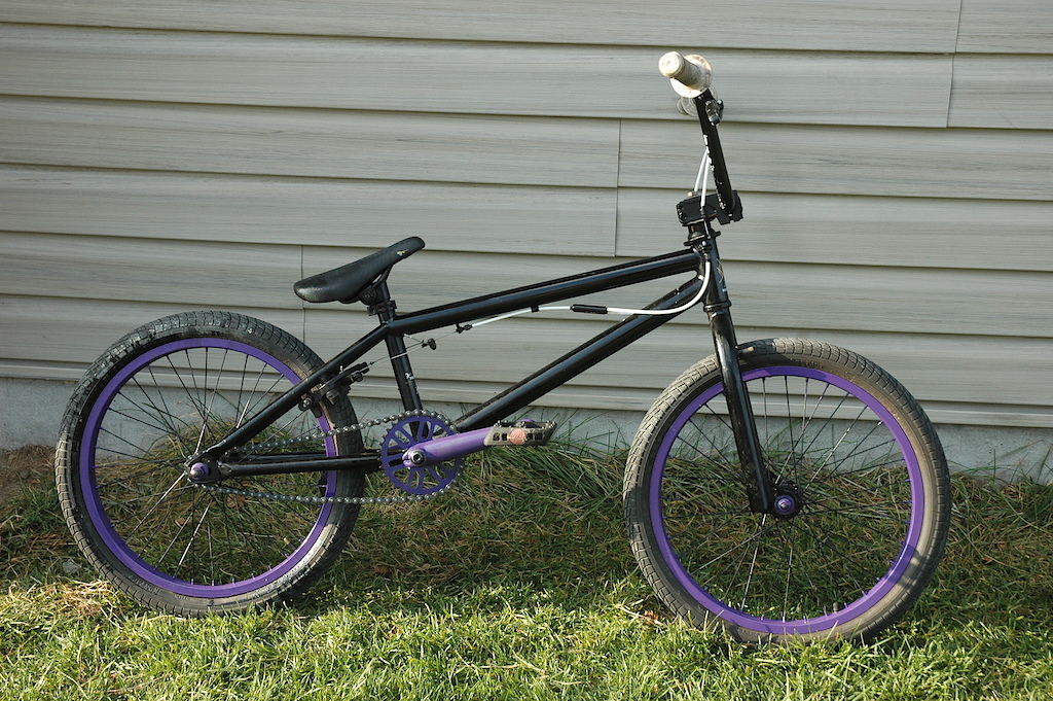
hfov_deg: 35.1
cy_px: 350
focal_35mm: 57
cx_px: 526
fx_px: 1666
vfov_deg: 23.7
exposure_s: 1/200
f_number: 7.1
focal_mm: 38
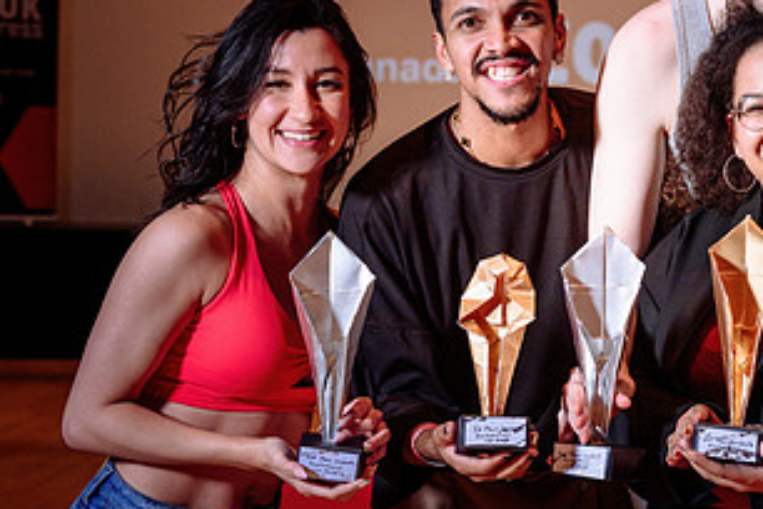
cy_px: 153
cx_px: 700
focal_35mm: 96
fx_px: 2035
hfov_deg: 20.8
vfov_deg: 14.2
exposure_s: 1/125
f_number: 4
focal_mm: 42
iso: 1000
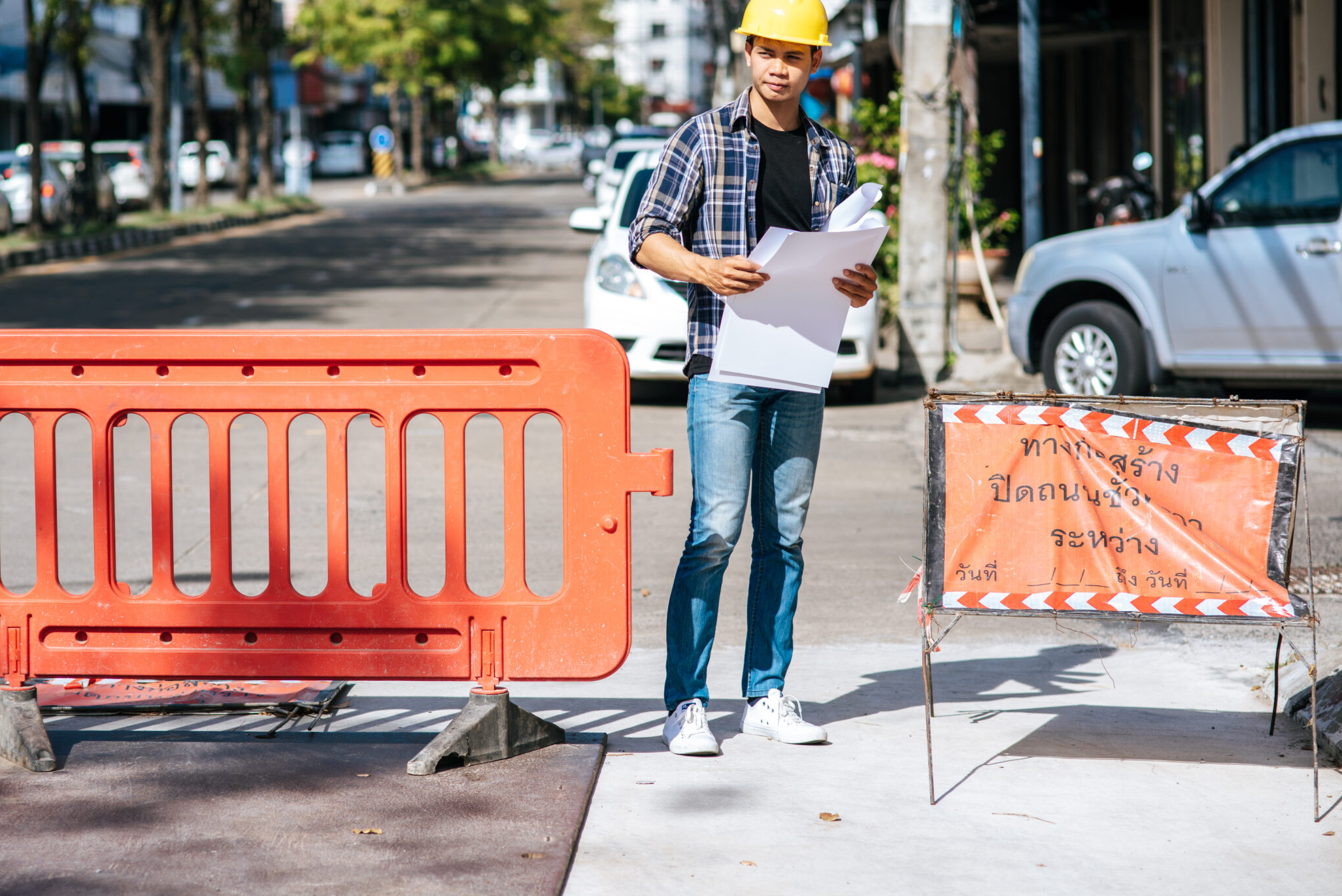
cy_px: 351
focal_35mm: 106
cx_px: 546
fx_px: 3952
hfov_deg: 19.3
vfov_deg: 12.9
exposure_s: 1/1250
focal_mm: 85
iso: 100
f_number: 2.2
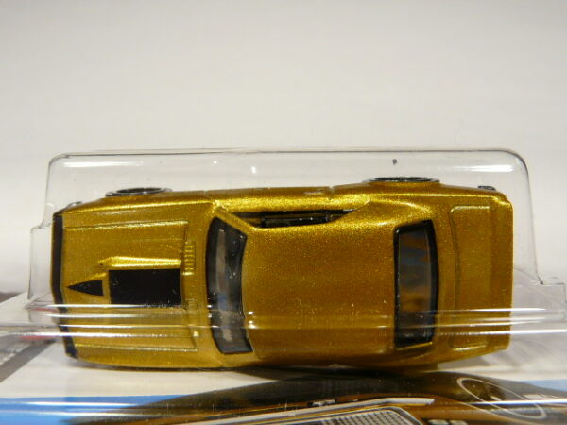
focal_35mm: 37
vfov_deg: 38.7
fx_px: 606
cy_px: 212
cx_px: 284
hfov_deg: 50.1
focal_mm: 4.6
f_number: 2.8
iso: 100
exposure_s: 1/60
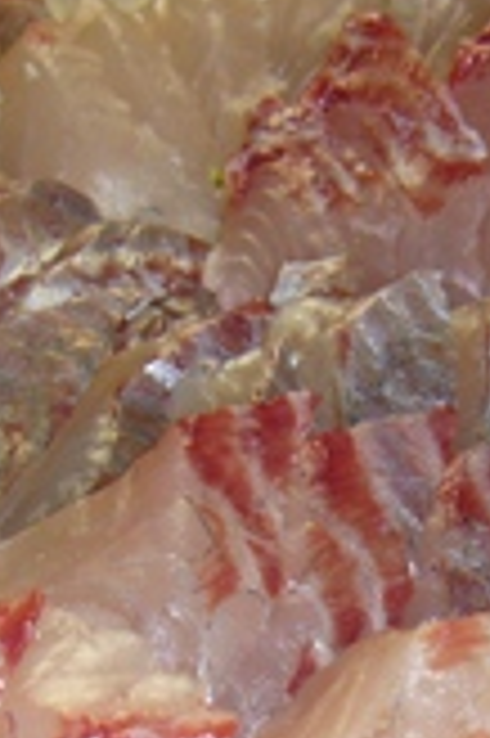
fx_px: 2537
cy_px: 565
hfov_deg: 11.0
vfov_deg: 16.4
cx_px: 160
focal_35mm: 124
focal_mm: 5.8
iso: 80
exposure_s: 1/60
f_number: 2.8
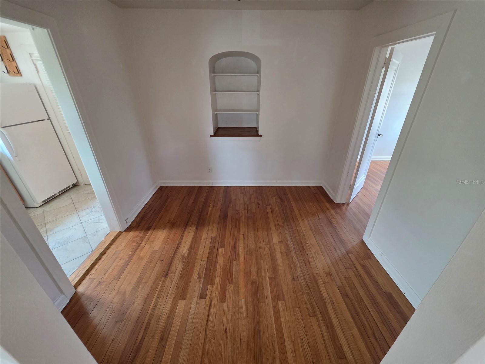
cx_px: 242
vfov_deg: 89.9
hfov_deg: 106.2
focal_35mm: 13
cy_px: 182
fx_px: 182
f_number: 1.9
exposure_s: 1/60
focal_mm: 2.2
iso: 320
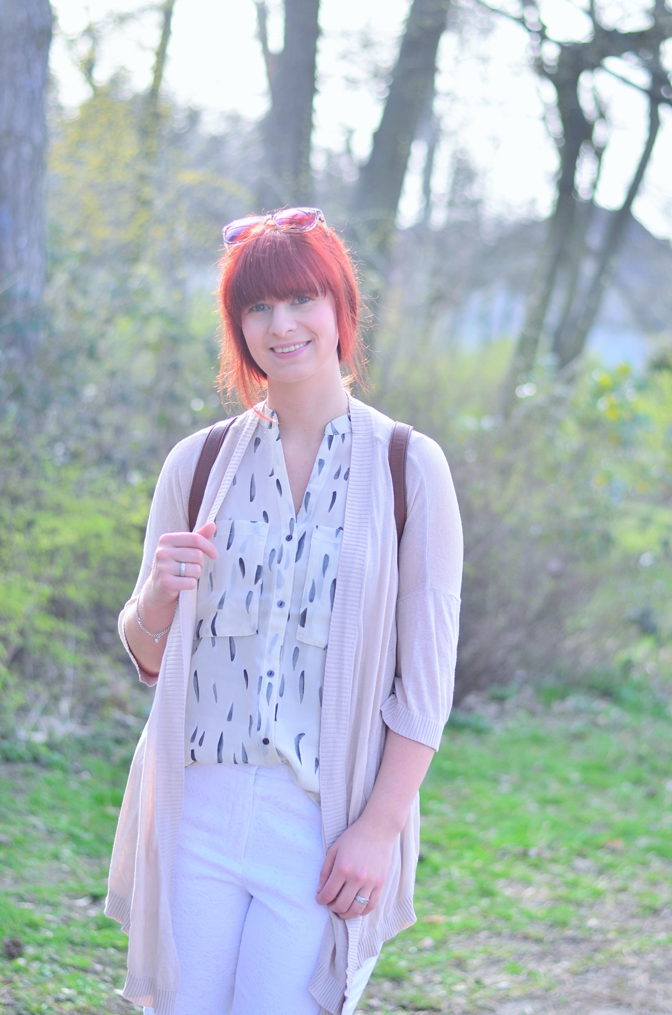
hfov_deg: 18.1
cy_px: 508
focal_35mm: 75
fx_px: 2110
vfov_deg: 27.0
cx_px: 336
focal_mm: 50
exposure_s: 1/800
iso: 200
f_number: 2.2
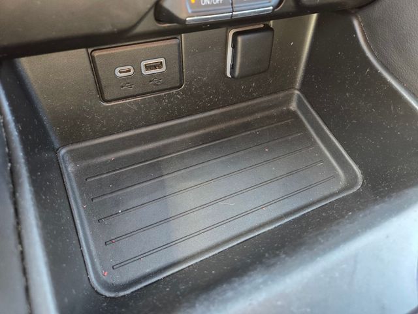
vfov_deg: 58.9
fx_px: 278
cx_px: 209
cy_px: 157
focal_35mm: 23
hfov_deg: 73.9
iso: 250
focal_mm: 5.4
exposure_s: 1/32
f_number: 1.8
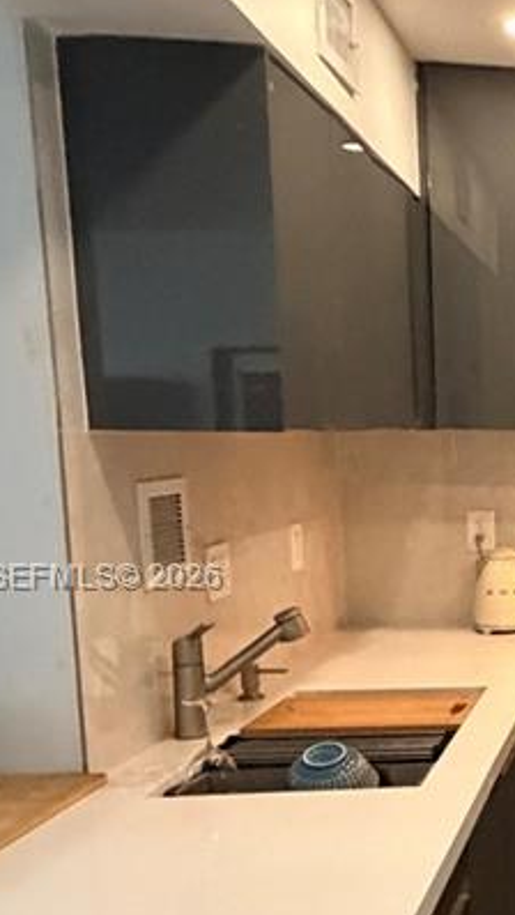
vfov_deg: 44.2
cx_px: 830
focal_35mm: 46
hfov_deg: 20.9
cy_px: 579
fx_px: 1116
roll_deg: -0.4
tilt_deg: -6.3
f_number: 2.2
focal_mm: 2.22
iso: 800
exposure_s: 1/60
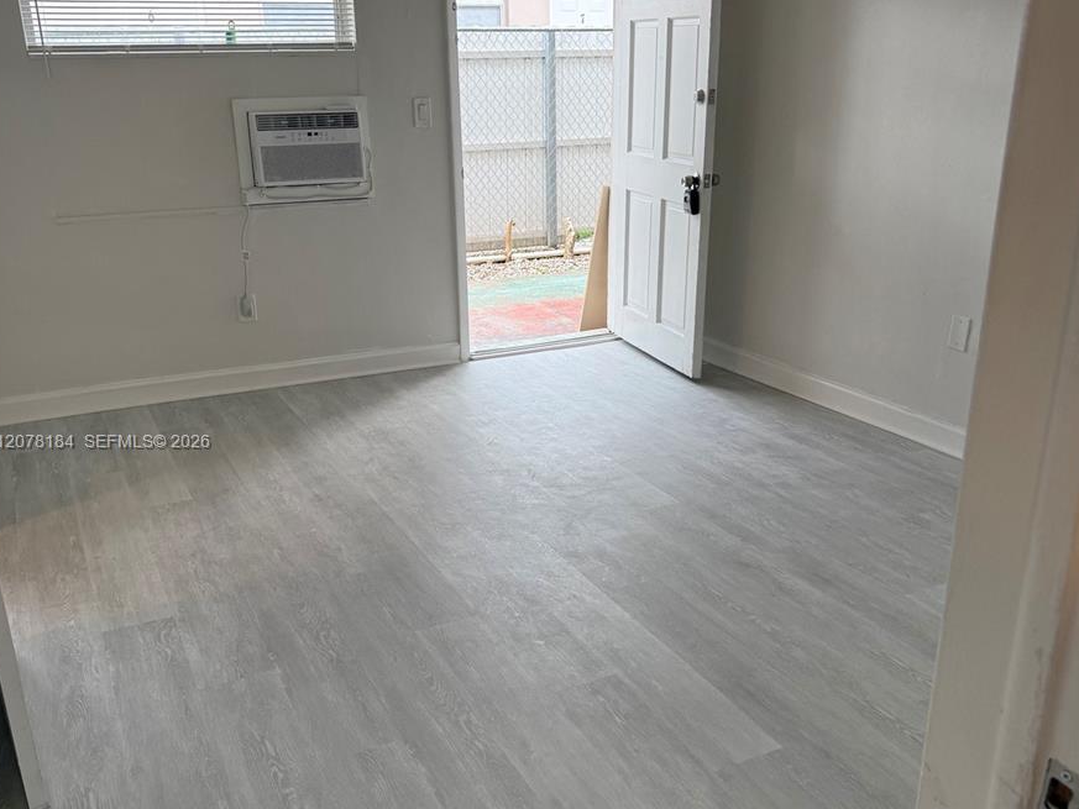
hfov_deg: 55.3
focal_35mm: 33
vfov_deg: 42.9
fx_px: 1029
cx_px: 538
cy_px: 443
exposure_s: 1/232
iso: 125
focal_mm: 6.76
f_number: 1.78
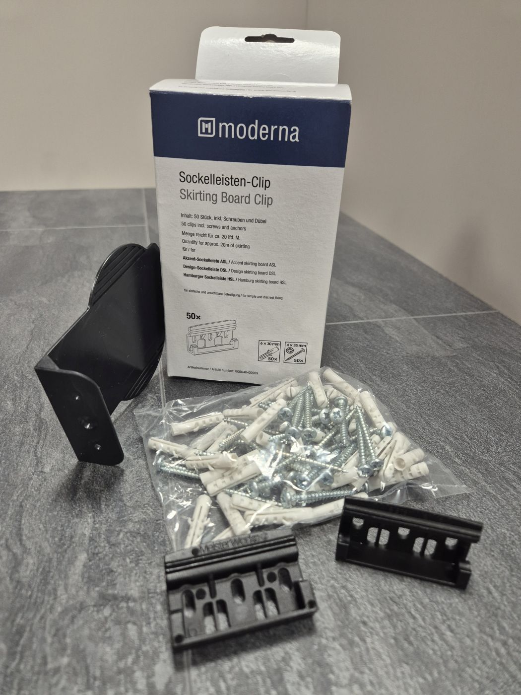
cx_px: 260
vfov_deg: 73.9
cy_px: 348
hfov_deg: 58.9
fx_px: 462
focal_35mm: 23
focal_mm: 5.4
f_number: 1.8
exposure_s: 1/100
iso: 160
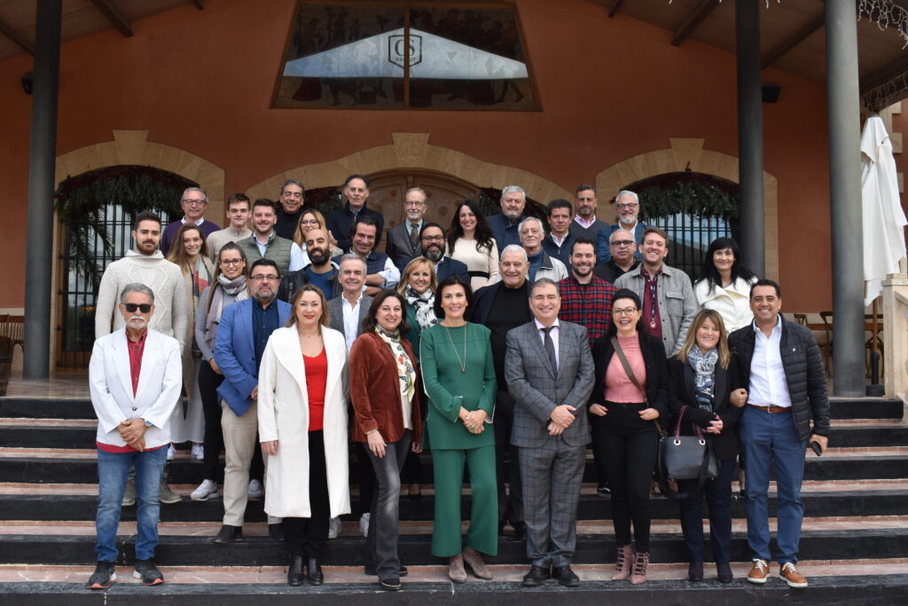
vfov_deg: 36.9
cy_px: 303
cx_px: 454
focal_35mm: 36
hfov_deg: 53.1
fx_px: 908
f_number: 8
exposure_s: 1/250
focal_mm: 24
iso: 400
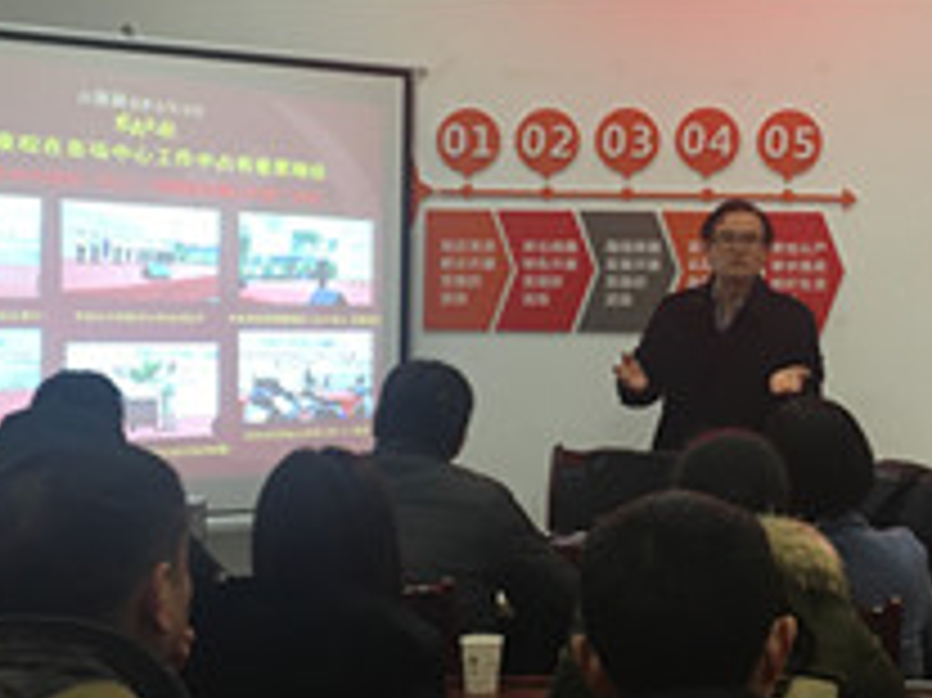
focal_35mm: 70
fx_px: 1884
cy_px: 218
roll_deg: -0.4
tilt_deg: +4.2
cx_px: 662
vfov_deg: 20.9
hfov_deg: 27.5
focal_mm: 4.15
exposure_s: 1/33
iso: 64
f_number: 2.2
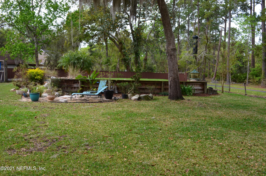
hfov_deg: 53.2
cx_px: 133
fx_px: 265
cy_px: 88
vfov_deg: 36.7
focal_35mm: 36
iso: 360
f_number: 10
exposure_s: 1/250
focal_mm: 24
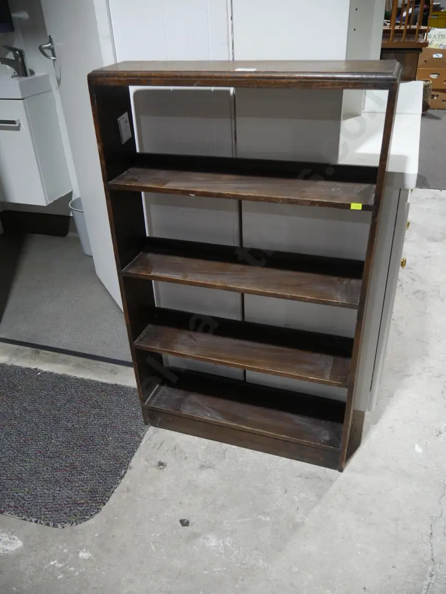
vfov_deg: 63.4
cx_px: 223
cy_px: 297
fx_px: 481
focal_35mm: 28
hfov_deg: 49.7
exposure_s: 1/60
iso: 320
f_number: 3.5
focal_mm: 14
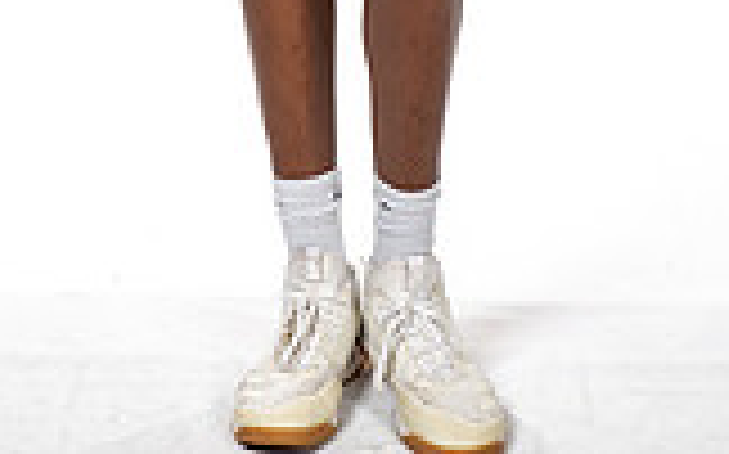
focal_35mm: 176
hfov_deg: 11.9
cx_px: 333
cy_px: -490
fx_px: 3494
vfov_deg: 7.1
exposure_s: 1/320
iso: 400
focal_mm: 62
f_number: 7.1
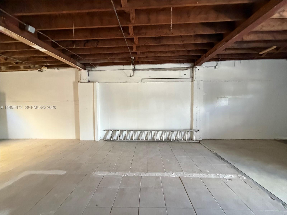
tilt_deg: +0.0
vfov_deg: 85.7
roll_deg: +2.1
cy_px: 108
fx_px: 116
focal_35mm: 14
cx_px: 144
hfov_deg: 102.1
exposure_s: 1/60
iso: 640
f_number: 2.2
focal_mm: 2.22
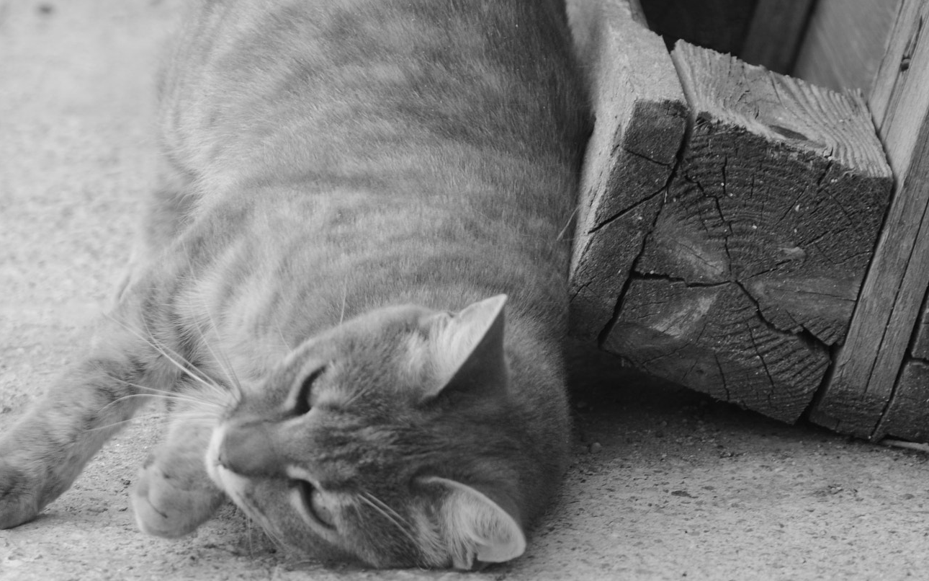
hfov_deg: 6.9
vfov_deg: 4.3
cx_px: 342
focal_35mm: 303
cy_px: 322
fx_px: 7666
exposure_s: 1/160
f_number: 6.3
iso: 200
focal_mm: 125
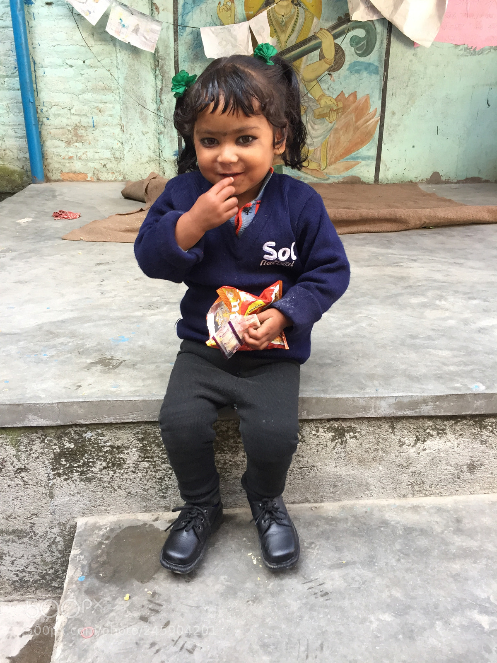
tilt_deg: -19.9
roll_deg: +0.7
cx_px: 248
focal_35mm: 29
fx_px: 555
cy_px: 332
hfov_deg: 48.2
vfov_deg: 61.7
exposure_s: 1/33
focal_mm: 4.15
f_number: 2.2
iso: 40
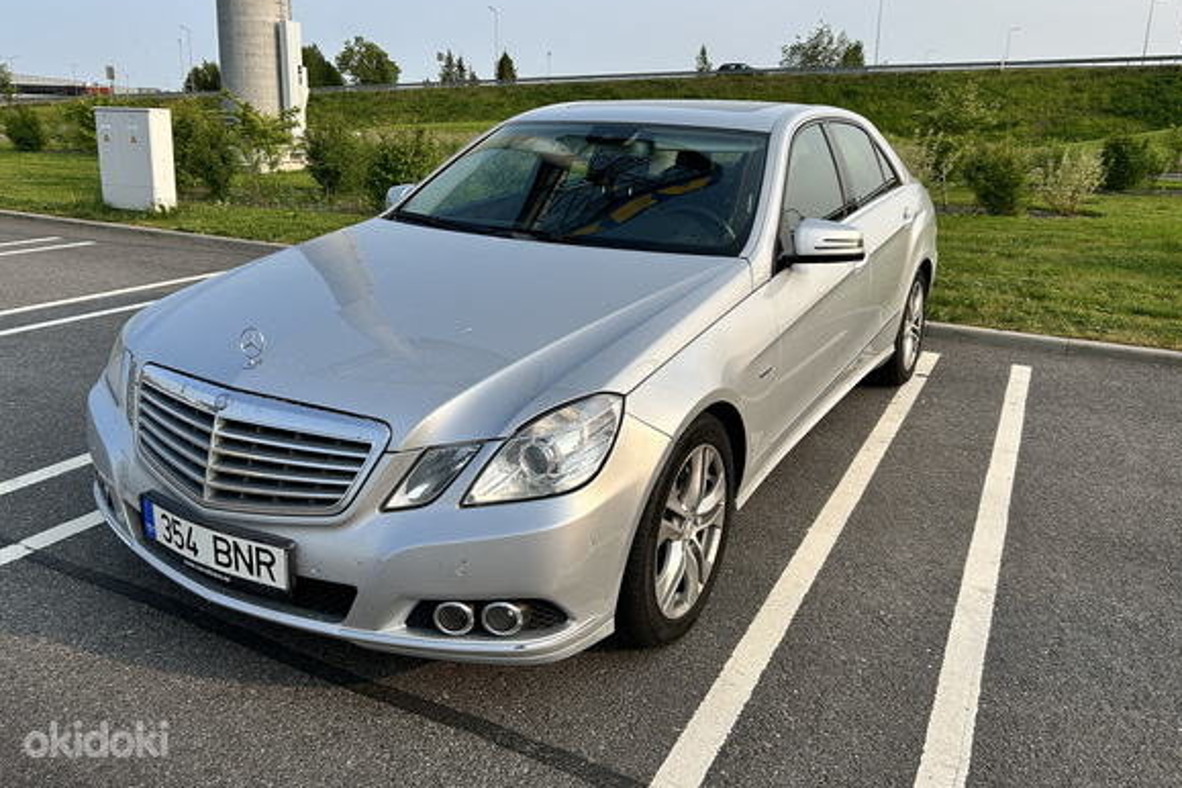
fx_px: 919
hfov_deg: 65.5
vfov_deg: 46.3
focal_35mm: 28
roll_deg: -1.1
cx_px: 578
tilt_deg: -13.0
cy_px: 351
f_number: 1.5
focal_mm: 5.7
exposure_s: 1/2252
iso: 50
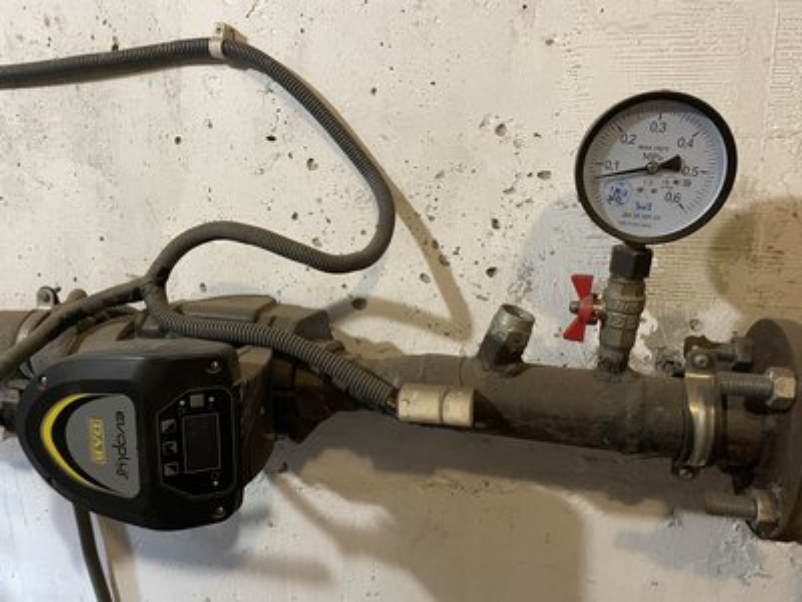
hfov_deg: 67.3
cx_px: 401
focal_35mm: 26
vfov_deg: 53.1
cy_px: 301
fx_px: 602
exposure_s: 1/33
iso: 500
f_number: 1.6
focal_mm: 4.2
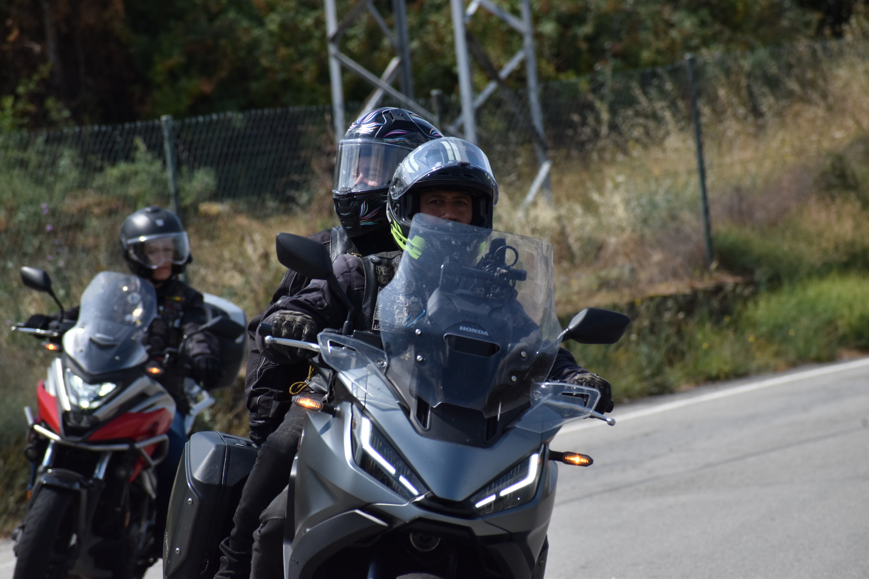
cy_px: 290
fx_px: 7965
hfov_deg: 6.2
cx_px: 434
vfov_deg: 4.2
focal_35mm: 330
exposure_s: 1/2000
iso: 320
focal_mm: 220
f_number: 8
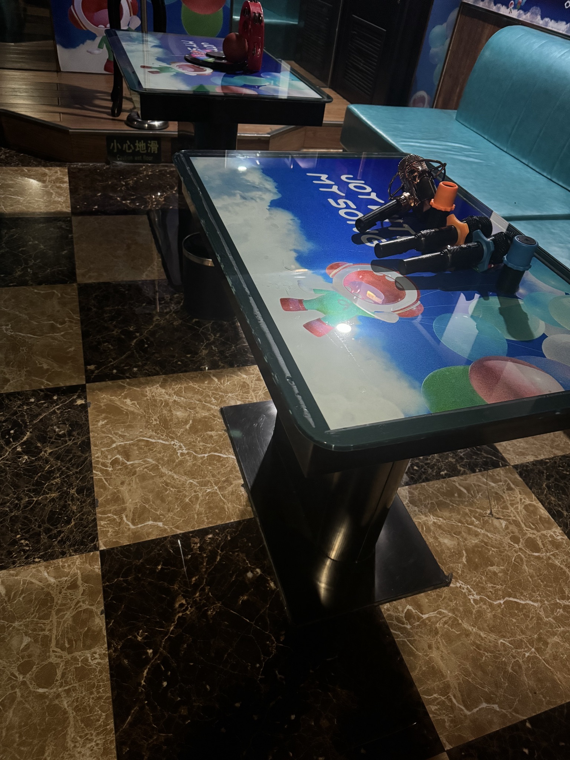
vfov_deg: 71.6
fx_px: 527
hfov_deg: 56.8
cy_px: 380
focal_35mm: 24
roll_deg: -9.0
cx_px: 285
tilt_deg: -40.2
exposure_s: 1/25
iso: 1250
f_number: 1.78
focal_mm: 6.86
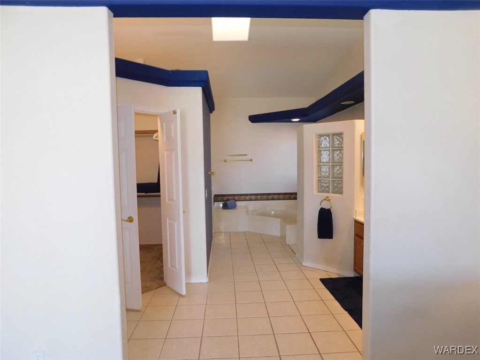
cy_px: 180
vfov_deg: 58.9
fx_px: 319
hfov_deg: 73.9
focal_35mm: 23
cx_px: 240
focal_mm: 4
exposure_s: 1/30
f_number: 3
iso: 160
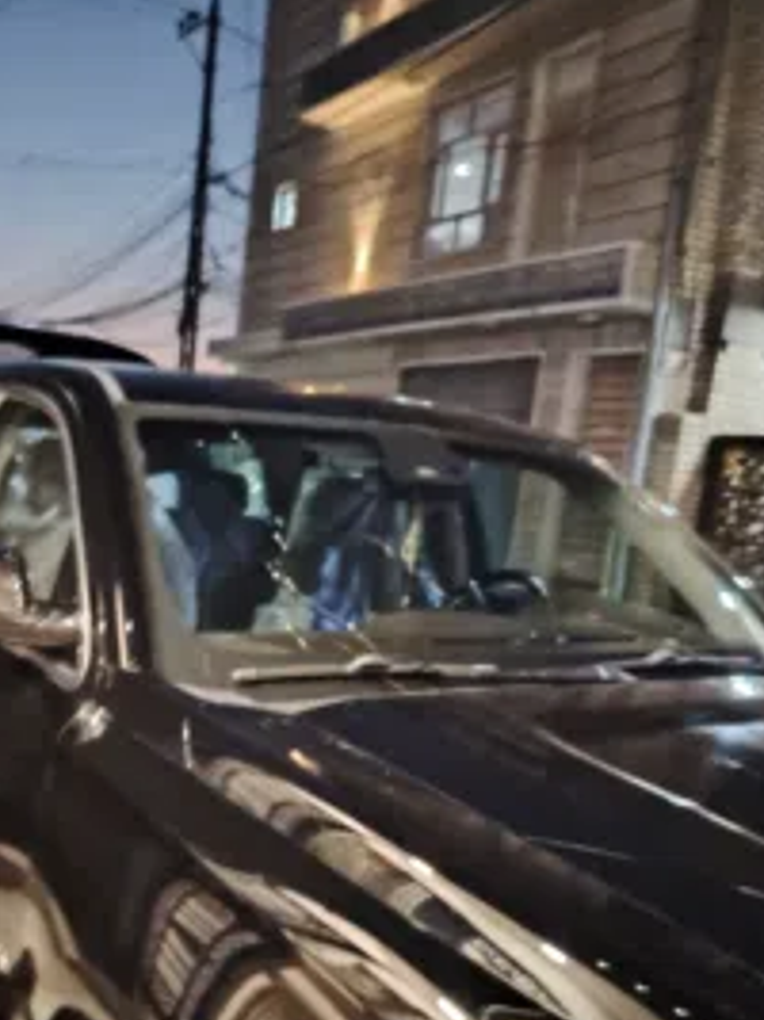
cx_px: 279
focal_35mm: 36
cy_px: 714
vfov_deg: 50.0
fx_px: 1060
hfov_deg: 39.3
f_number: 1.75
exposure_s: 1/20
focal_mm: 5.25
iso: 4631
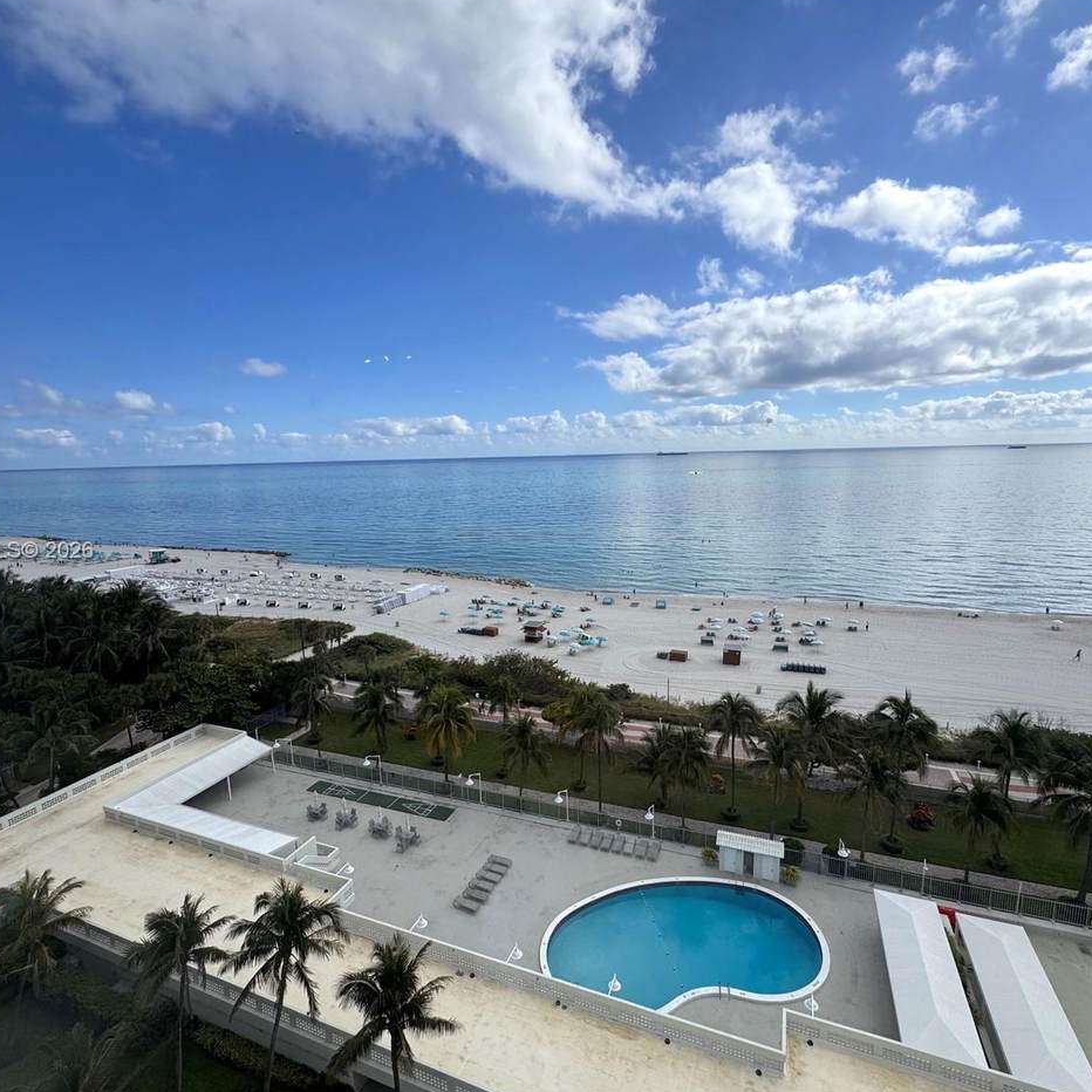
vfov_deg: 84.0
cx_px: 552
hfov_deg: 84.0
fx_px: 607
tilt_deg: -9.9
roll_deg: +1.5
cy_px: 552
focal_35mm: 17
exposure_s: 1/1672
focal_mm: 2.22
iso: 50
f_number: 2.2
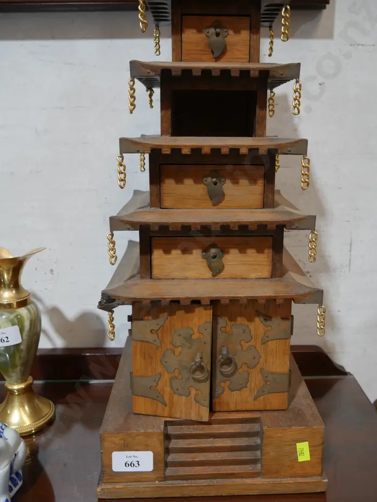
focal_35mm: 31
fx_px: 450
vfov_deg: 58.2
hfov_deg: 45.4
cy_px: 227
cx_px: 208
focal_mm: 14
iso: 320
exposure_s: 1/60
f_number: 3.5
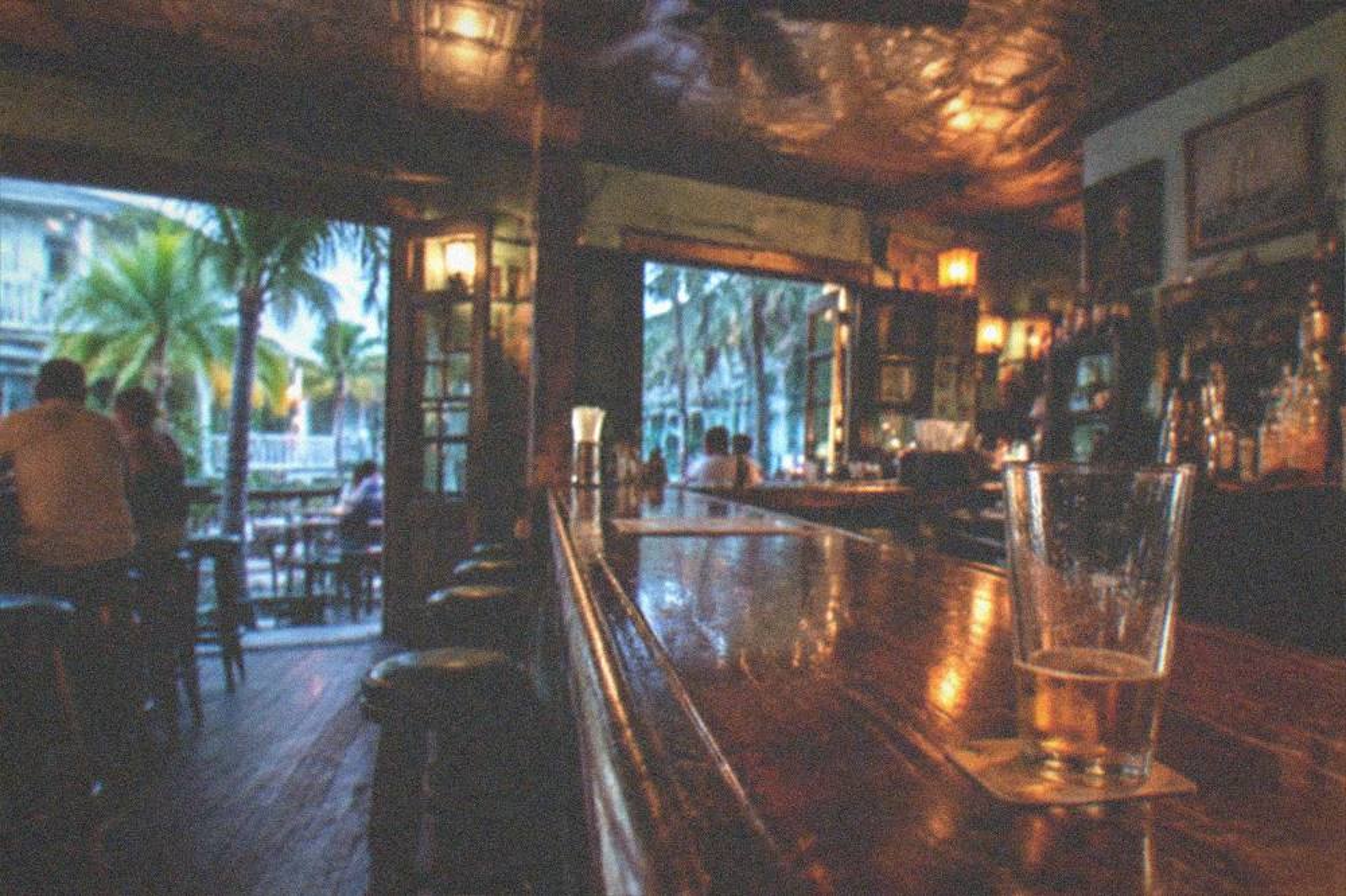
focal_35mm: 49
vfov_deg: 27.5
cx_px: 673
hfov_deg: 40.4
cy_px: 448
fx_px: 1831
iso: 4000
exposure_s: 1/80
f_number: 3.5
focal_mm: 49
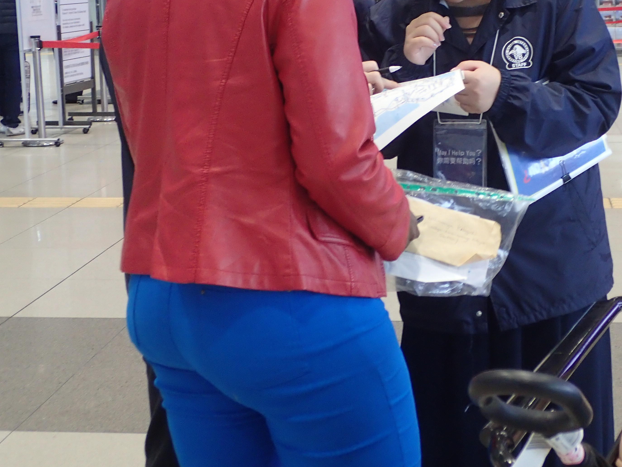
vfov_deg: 21.8
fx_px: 1204
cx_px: 405
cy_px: 139
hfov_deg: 28.8
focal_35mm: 67
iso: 320
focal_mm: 7.3
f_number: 2.8
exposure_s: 1/40
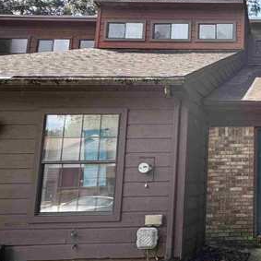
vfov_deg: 47.2
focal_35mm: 35
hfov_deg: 37.0
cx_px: 307
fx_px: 299
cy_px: 138
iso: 64
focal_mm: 2.22
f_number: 2.2
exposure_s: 1/486
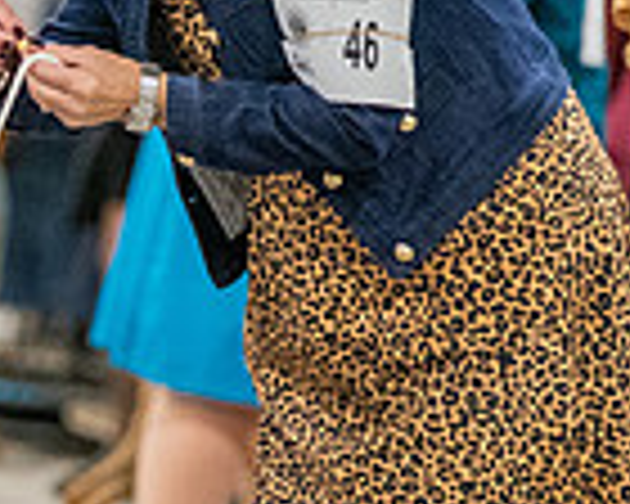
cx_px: -331
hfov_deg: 2.6
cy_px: 63
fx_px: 13947
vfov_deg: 2.1
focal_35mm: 748
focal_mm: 165
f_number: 3.2
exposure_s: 1/250
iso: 6400
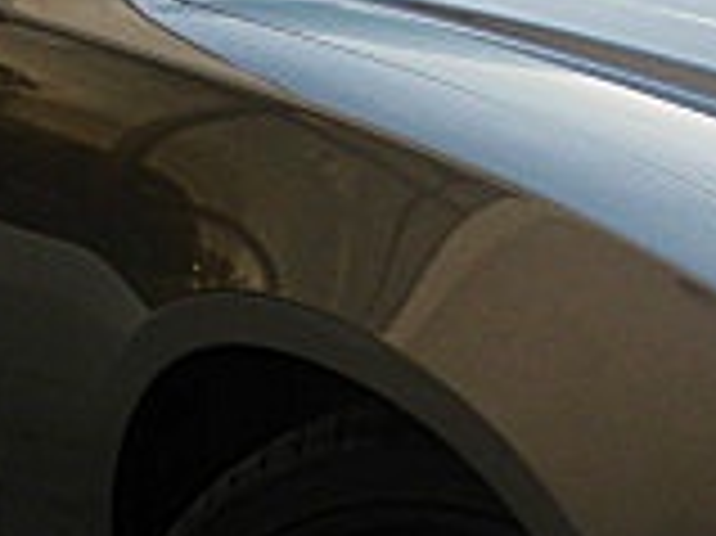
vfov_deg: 10.2
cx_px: 698
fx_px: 2997
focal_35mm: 145
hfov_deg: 13.5
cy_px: 414
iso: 50
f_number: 2.8
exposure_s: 1/200
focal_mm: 6.3
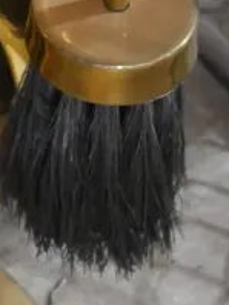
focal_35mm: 257
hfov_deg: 5.8
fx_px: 2269
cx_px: -12
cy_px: -158
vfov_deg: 7.6
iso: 3200
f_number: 5.3
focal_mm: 25
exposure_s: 1/40
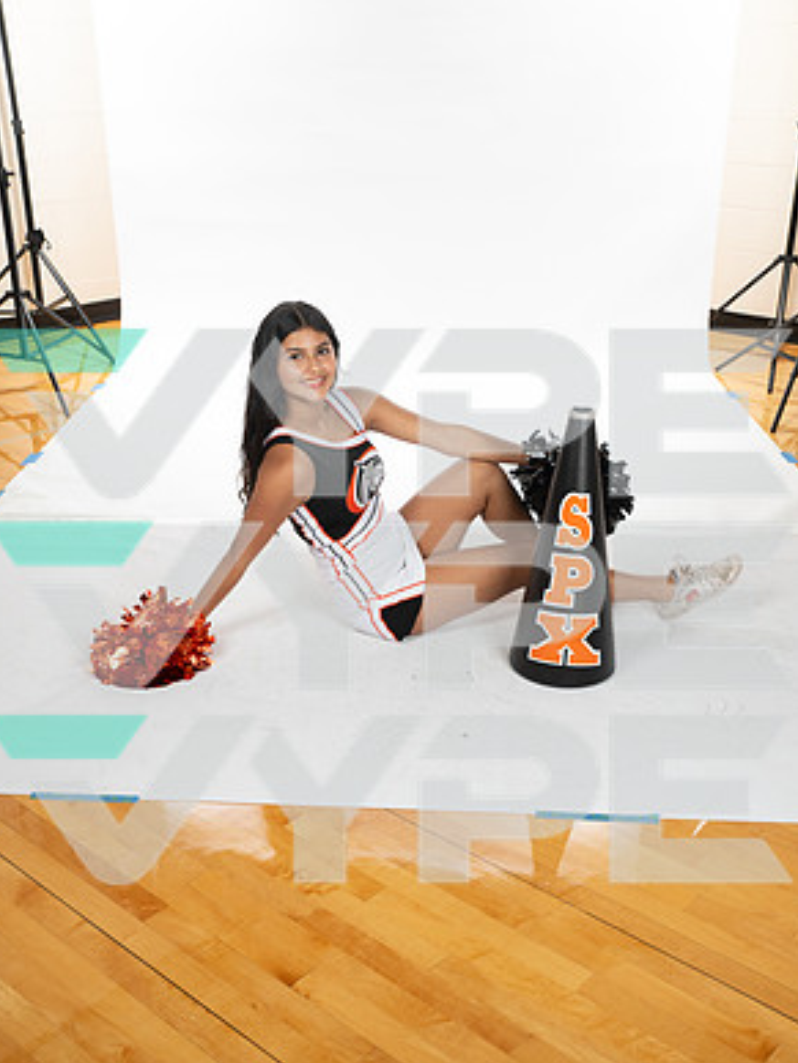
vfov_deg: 47.7
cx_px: 392
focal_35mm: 39
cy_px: 608
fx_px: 1199
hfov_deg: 36.8
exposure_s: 1/320
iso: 800
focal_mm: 35
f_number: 8
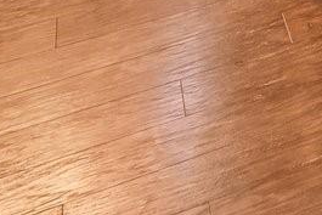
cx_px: 886
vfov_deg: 8.4
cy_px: -586
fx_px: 966
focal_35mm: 108
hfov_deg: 12.2
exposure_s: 1.6
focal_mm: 14
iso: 200
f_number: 11
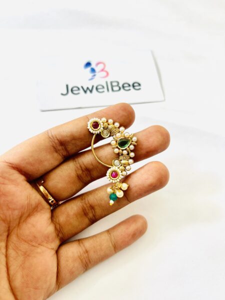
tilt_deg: -68.2
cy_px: 150
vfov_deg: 67.3
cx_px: 112
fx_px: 225
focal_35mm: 26
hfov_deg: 53.1
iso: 125
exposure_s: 1/100
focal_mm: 5.7
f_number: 1.5
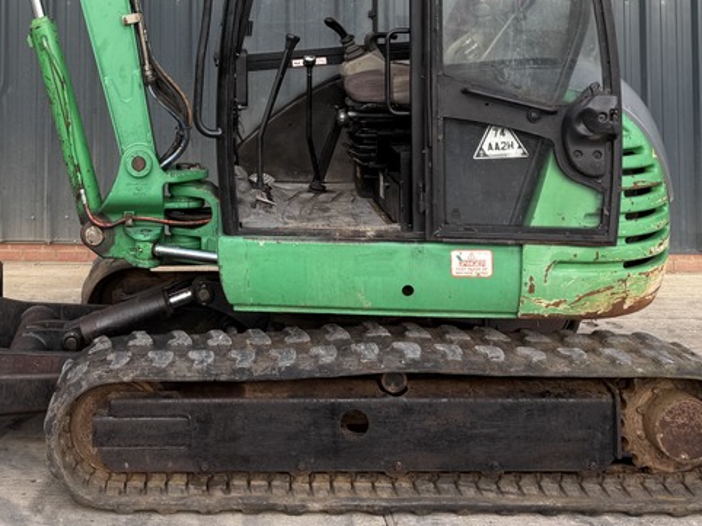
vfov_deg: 26.8
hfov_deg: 36.3
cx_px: 147
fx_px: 1034
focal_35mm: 51
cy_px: -13
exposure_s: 1/309
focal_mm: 6.76
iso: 80
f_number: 1.78
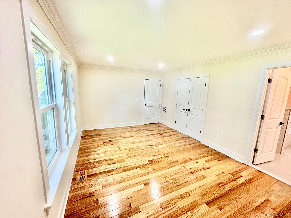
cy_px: 109
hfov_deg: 102.1
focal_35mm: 14
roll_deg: -1.9
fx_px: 118
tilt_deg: -9.3
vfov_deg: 85.7
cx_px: 146
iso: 125
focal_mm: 2.22
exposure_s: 1/120
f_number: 2.2
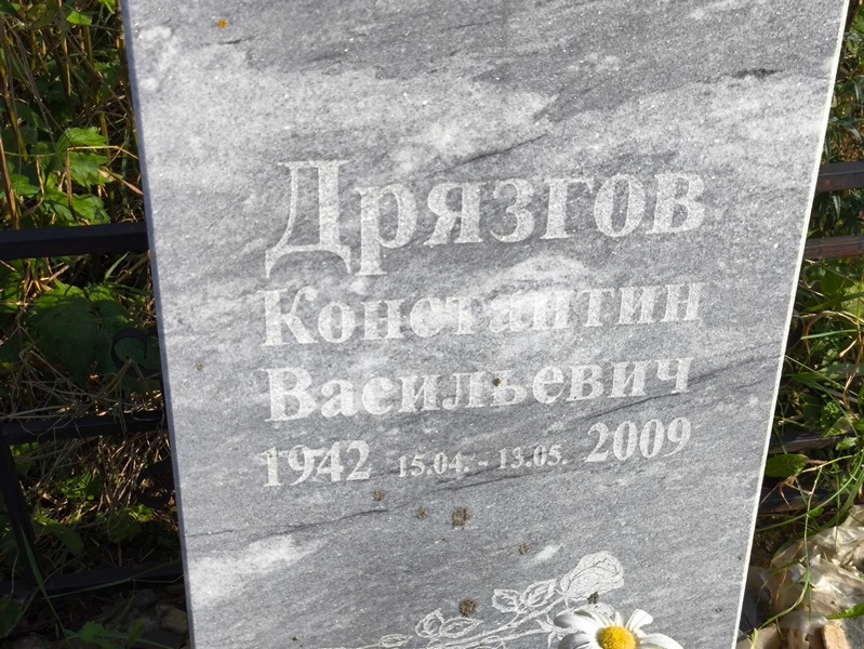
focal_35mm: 50
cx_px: 432
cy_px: 324
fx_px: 1249
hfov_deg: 38.2
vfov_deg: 29.1
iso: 50
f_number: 1.7
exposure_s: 1/832
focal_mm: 4.71
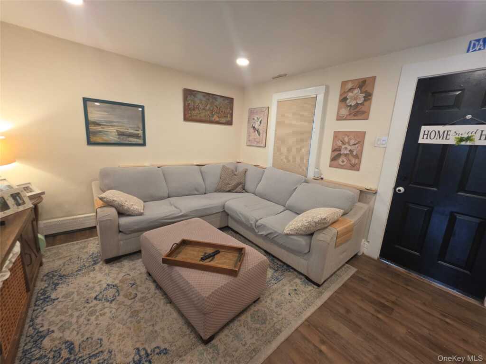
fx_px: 183
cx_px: 243
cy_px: 182
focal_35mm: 13
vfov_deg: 89.9
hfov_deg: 106.2
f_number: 1.9
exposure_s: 1/60
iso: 200
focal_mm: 2.2
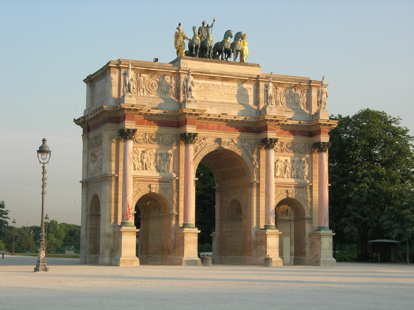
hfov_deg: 27.0
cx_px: 207
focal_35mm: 72
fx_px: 861
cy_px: 155
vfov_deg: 20.4
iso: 64
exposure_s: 1/112
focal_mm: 14.9
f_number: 6.3
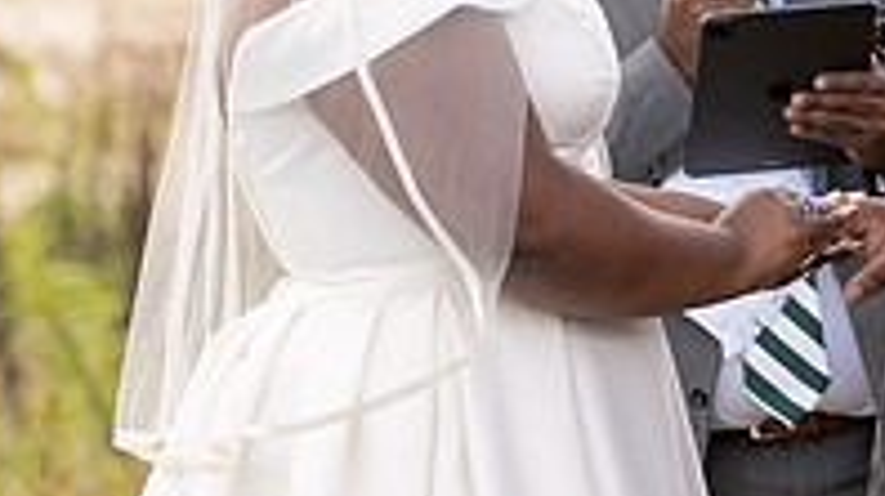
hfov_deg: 4.0
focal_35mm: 536
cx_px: 872
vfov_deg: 2.3
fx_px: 12568
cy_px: -69
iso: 100
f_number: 4
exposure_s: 1/160
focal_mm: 173
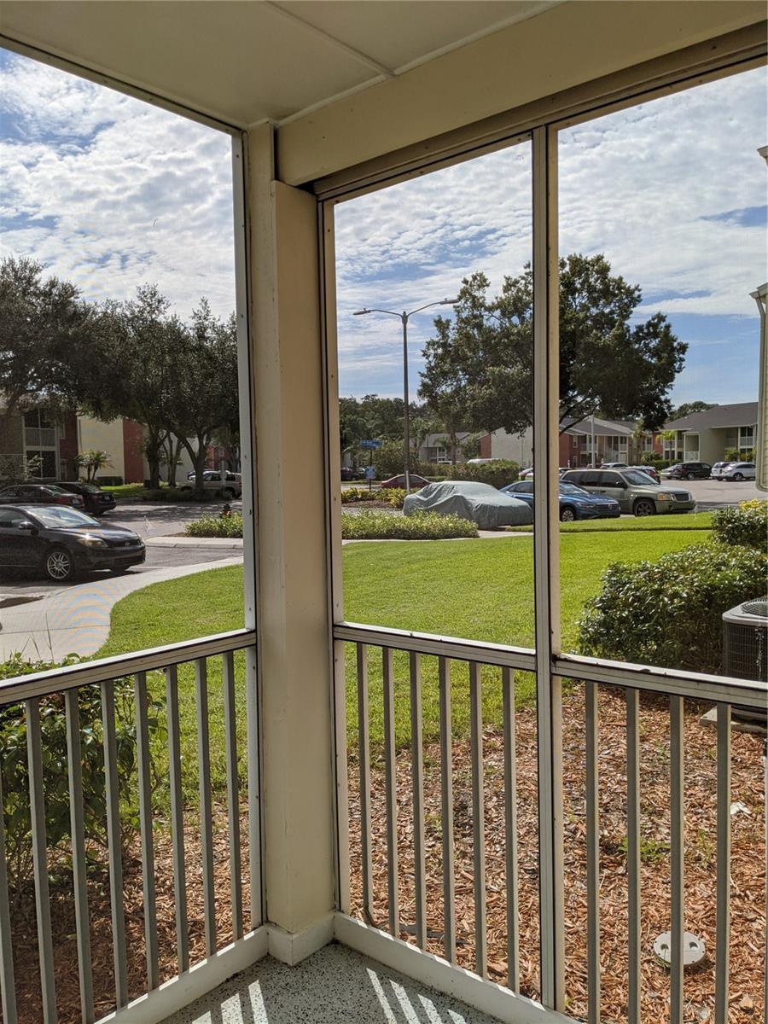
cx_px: 384
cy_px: 512
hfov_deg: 51.4
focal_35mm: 27
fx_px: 799
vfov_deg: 65.3
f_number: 1.73
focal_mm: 4.38
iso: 89
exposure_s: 1/7812
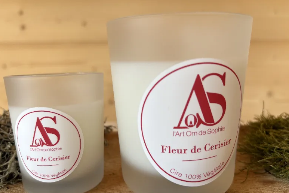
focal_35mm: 28
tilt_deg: -12.6
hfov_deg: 65.5
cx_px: 142
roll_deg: +0.7
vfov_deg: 46.3
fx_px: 225
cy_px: 107
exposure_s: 1/122
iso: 50
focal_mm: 5.96
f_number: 1.6
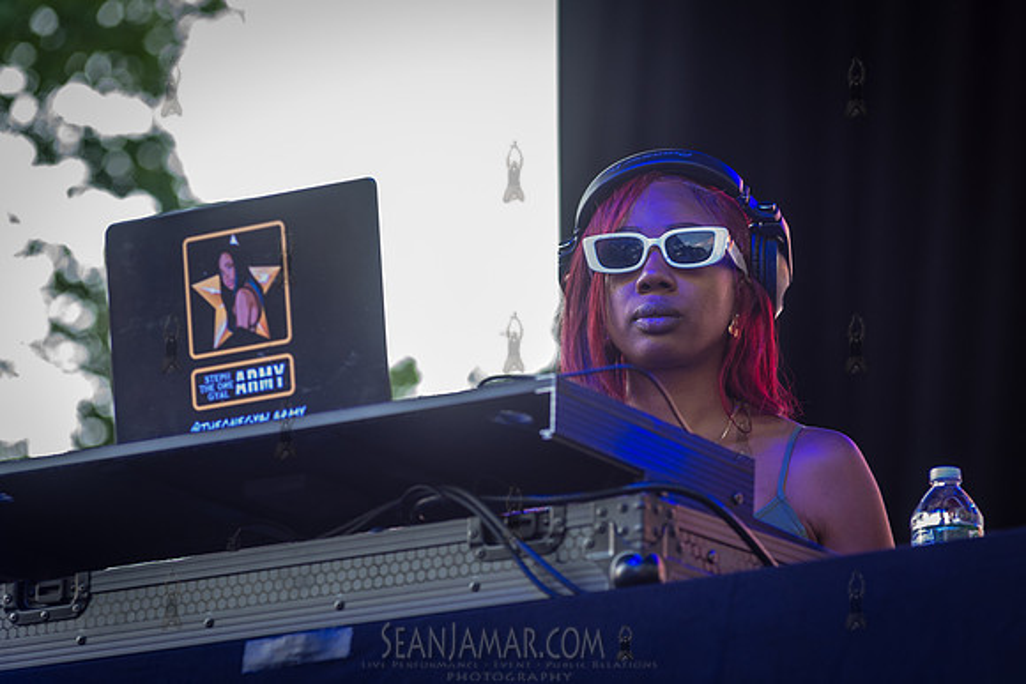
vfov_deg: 7.6
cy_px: 340
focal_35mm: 181
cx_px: 543
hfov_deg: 11.4
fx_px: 5152
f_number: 4
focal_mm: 145
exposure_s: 1/160
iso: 1000
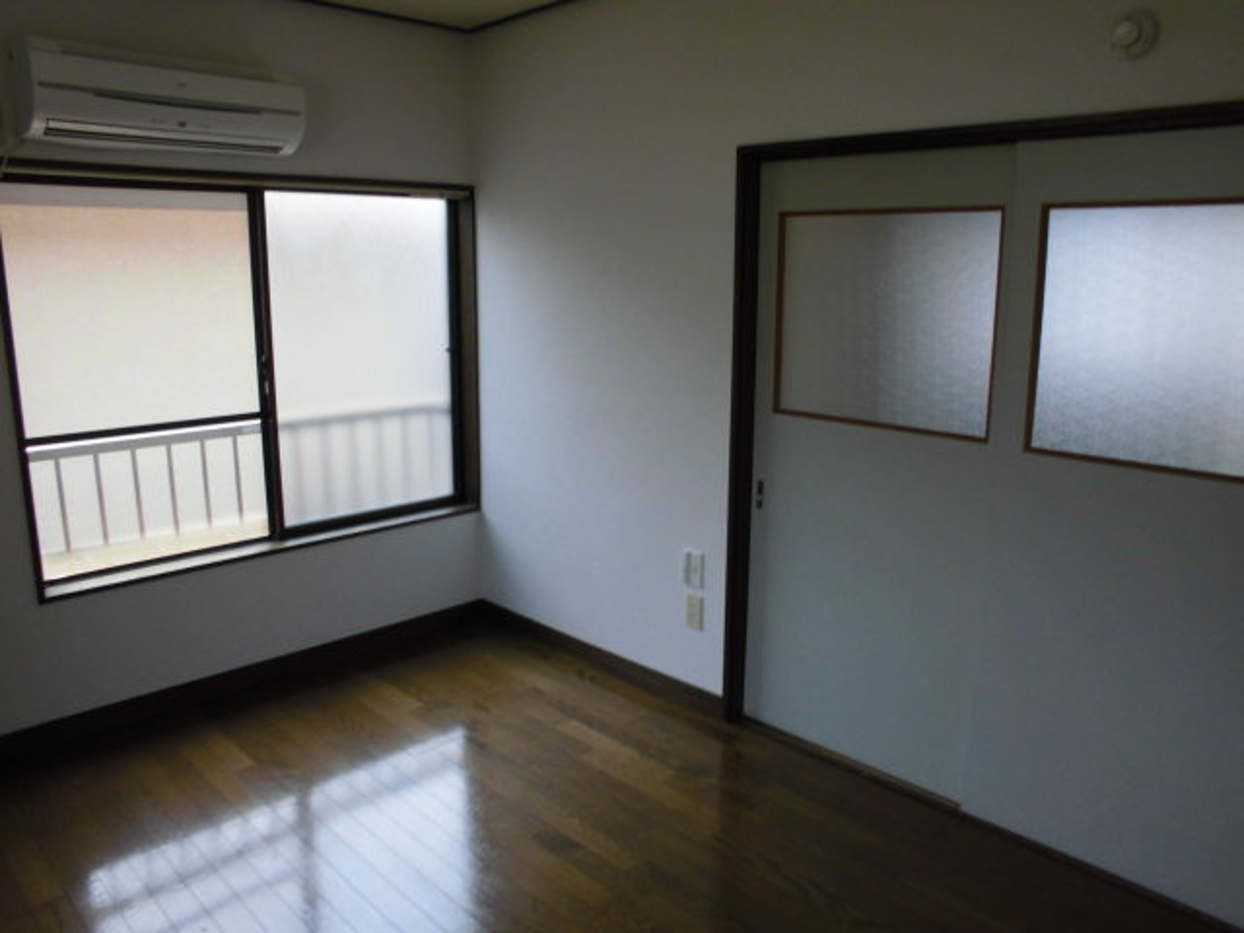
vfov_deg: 53.1
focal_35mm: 26
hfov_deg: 67.3
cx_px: 622
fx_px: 934
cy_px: 466
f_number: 3.5
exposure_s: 1/100
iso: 100
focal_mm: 4.6
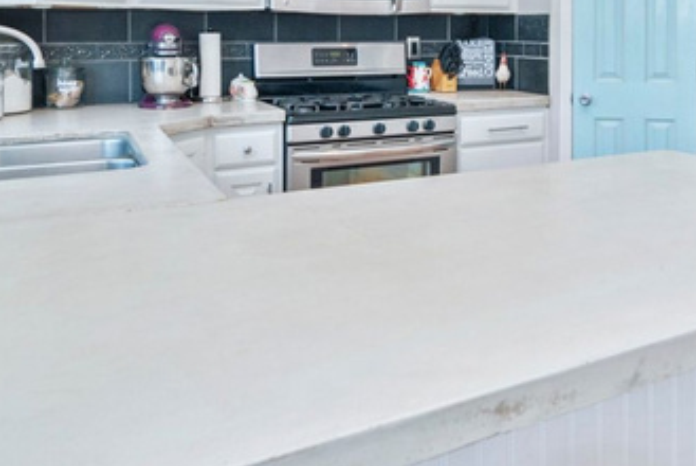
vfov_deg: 35.5
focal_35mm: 35
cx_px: 518
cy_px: 38
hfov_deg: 52.1
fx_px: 677
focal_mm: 12
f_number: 5
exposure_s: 1/60
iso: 200
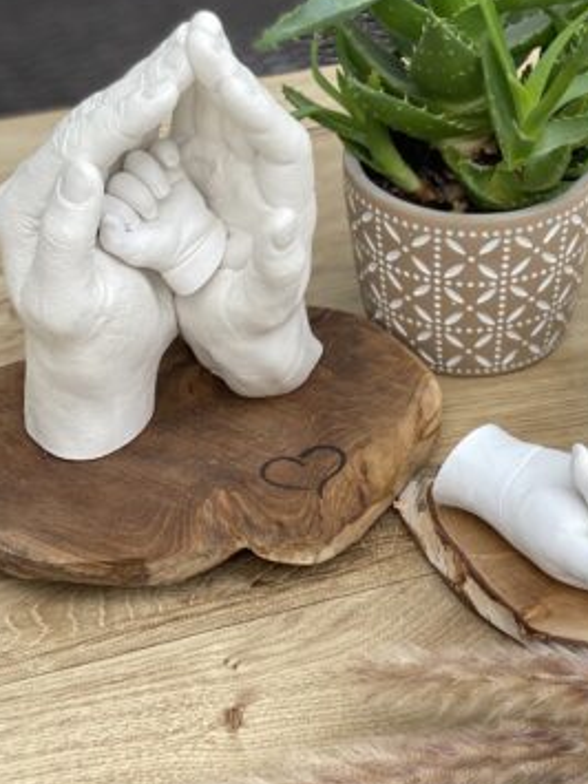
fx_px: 1994
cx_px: 444
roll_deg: -0.8
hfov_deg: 16.7
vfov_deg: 22.1
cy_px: 243
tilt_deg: -30.0
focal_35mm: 88
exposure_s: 1/149
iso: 20
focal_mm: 6
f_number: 2
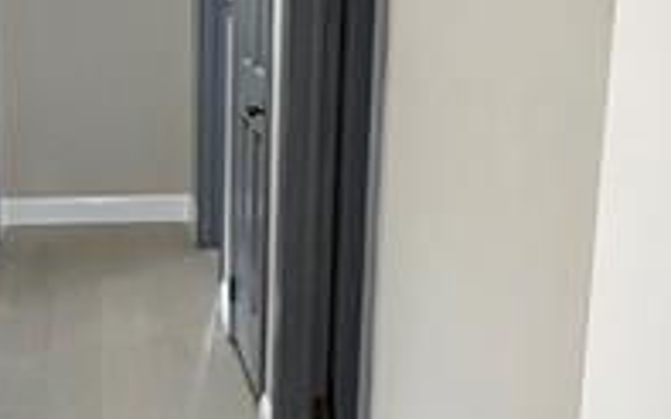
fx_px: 1060
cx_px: 129
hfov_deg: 34.0
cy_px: 160
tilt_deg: -11.2
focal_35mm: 58
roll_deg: +0.3
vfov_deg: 22.3
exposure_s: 1/60
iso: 200
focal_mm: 2.22
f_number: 2.2
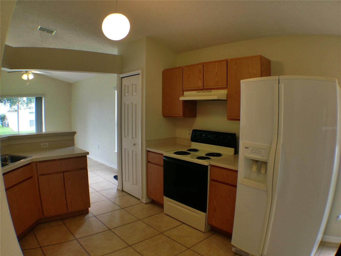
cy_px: 128
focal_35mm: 33
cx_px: 170
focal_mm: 4.13
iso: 80
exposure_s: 1/120
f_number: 2.4
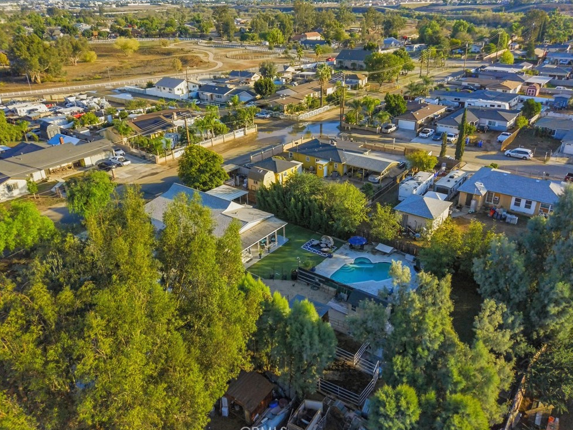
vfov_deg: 51.4
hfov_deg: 65.3
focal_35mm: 27
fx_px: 447
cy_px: 217
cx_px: 291
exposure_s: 1/840
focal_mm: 4.7
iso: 400
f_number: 1.8
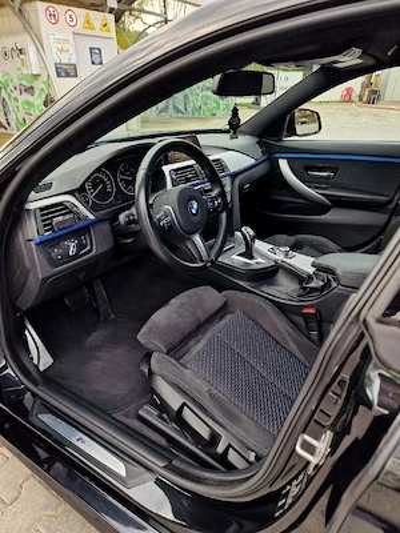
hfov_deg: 58.9
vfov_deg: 73.9
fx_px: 354
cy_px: 266
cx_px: 200
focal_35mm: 23
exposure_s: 1/182
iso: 50
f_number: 1.8
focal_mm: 6.4
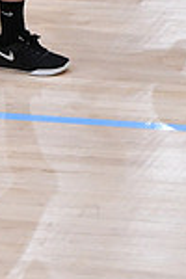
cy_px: -251
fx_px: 4711
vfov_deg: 3.4
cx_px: 124
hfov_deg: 2.3
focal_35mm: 608
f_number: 3.2
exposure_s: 1/1250
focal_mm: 105
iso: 6400
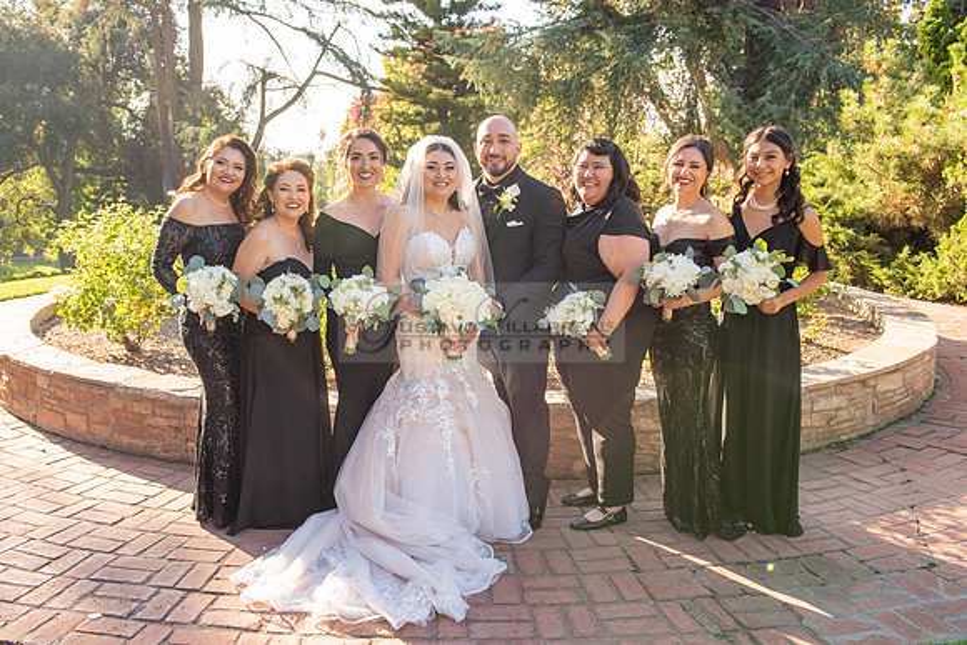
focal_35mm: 35
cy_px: 298
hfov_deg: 54.7
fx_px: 933
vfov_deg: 38.1
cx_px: 442
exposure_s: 1/250
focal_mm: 32
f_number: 5.6
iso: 200
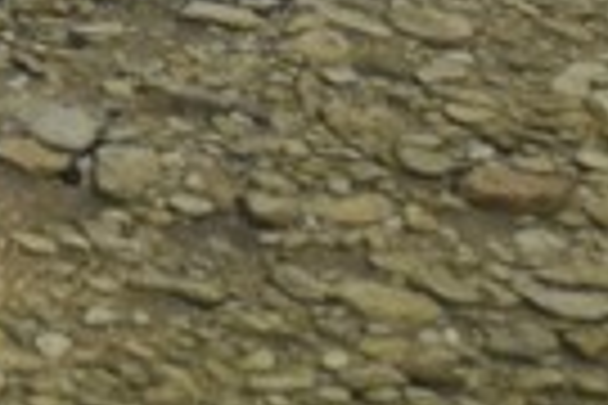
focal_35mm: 421
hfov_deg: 4.8
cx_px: -432
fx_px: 7110
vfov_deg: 3.2
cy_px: -954
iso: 450
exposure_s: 1/250
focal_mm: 35
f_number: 5
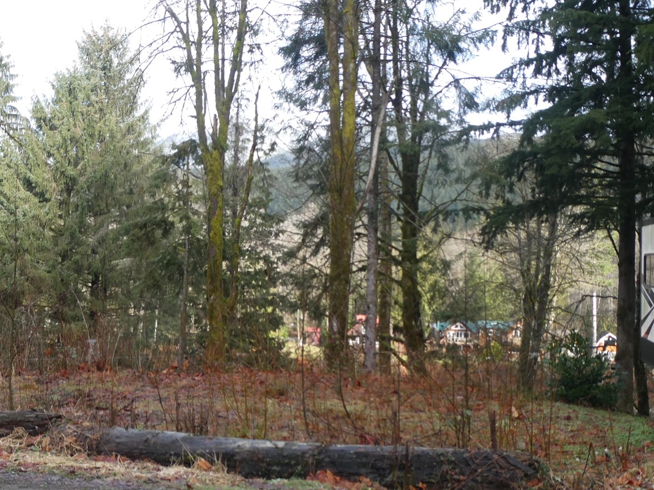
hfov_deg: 44.2
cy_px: 242
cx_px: 226
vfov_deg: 34.4
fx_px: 794
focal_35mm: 42
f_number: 3.5
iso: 80
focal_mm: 5.4
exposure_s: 1/125
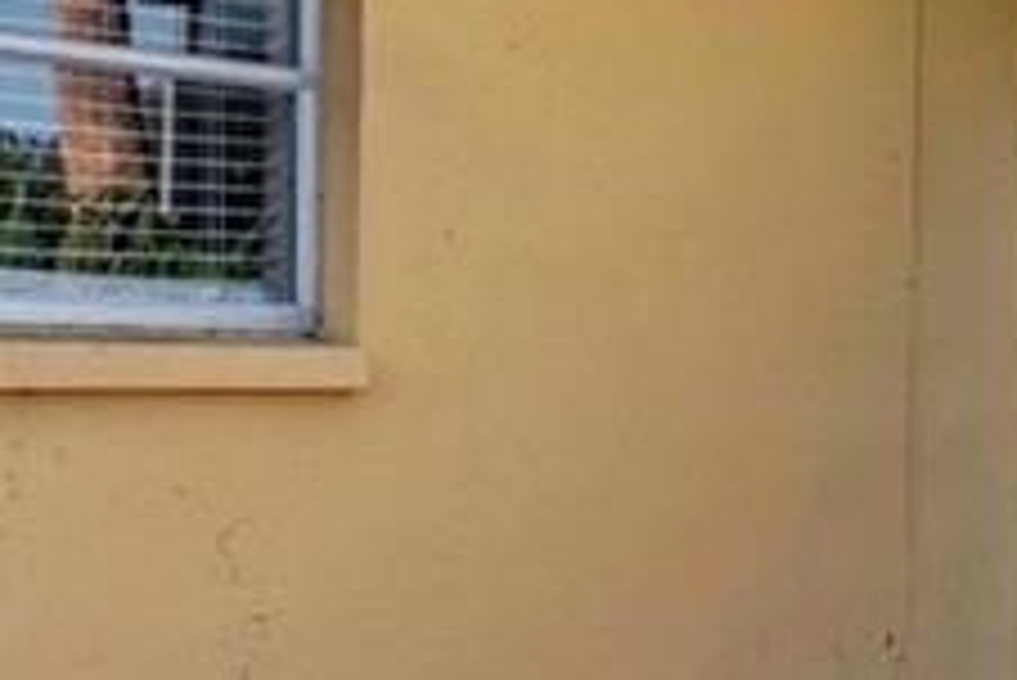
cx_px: 1188
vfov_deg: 13.8
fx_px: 2798
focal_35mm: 99
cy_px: 432
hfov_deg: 19.5
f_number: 6.3
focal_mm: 14
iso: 250
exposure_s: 1/500
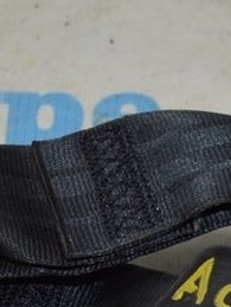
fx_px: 1307
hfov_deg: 10.1
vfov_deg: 12.8
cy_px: 442
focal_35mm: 147
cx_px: 159
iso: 360
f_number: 4
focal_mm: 22
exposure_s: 1/125
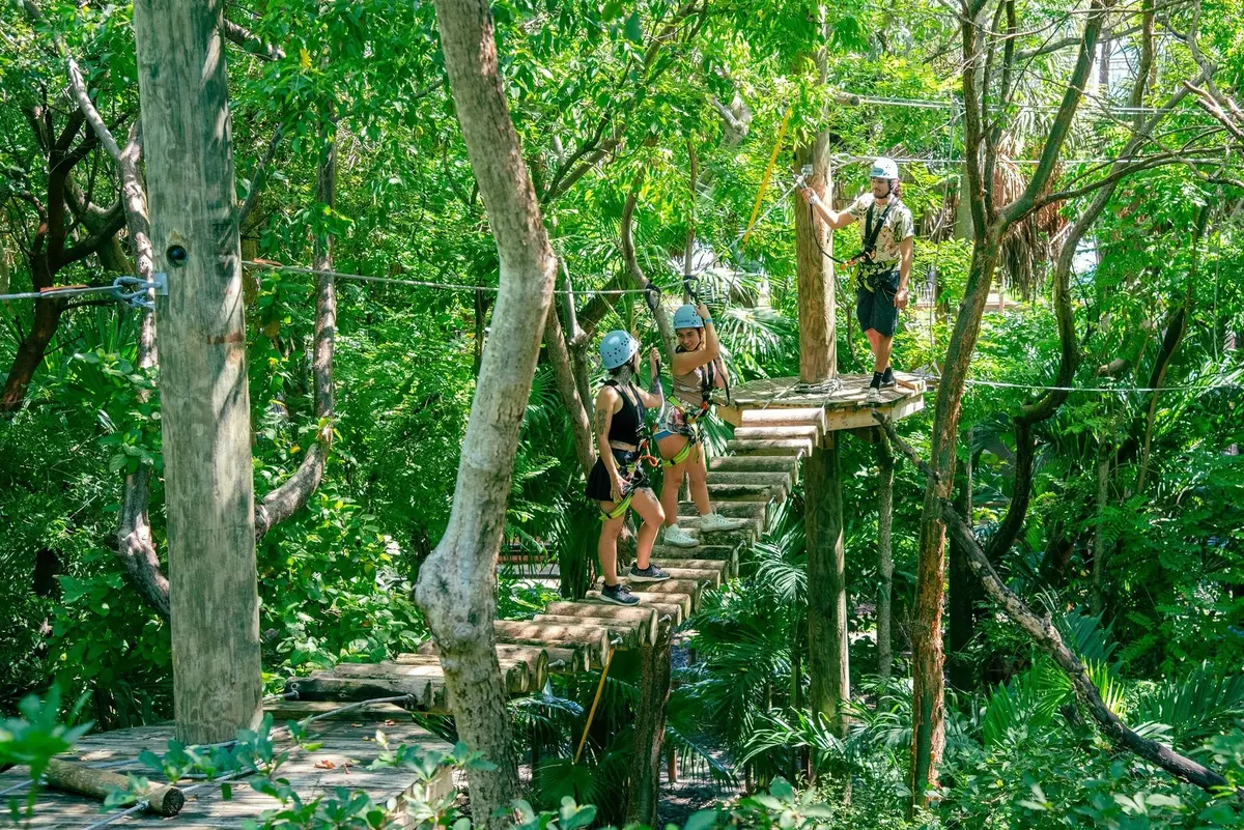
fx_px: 2224
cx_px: 678
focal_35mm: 64
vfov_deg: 21.1
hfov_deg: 31.2
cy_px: 422
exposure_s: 1/250
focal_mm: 58
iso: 1000
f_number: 5.6
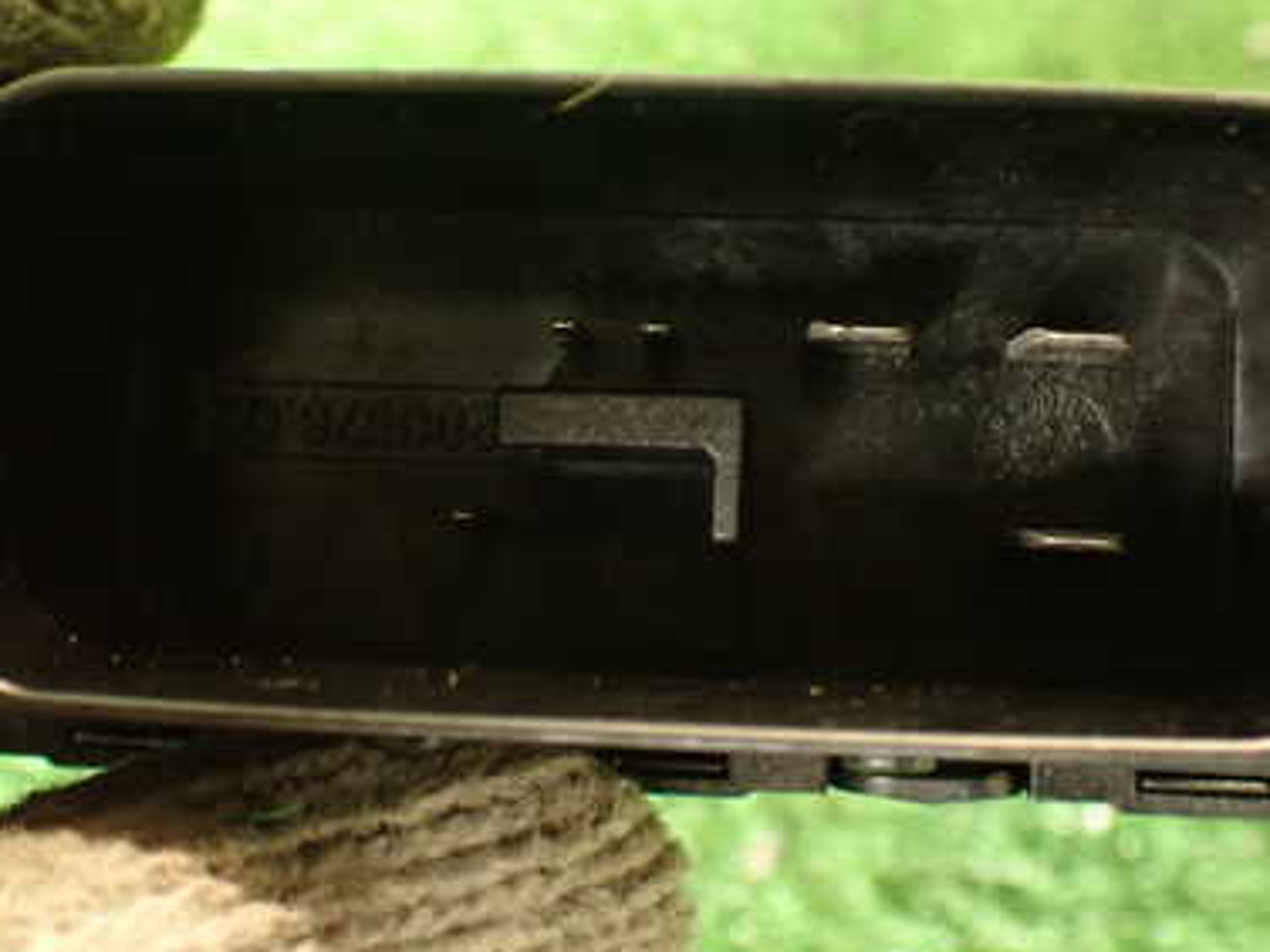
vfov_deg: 28.5
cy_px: 402
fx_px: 1871
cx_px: 635
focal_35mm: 51
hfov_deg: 37.5
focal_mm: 5.79
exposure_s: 1/30
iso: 640
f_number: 2.4
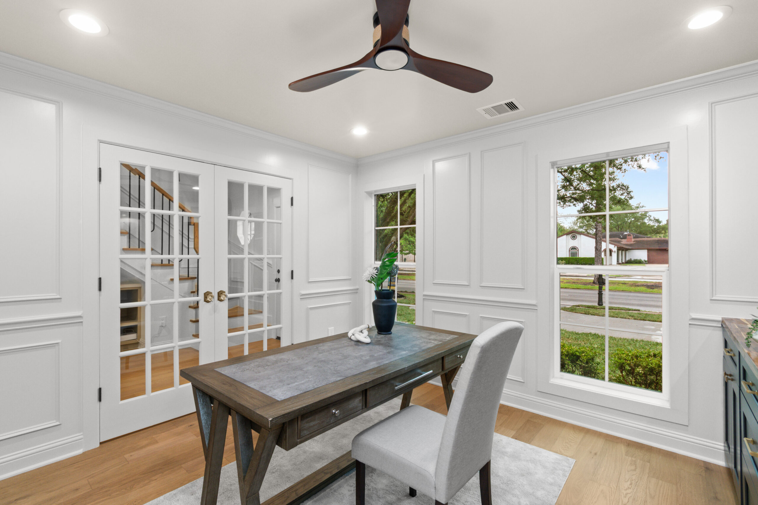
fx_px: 316
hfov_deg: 100.4
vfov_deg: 77.3
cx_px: 379
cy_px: 252
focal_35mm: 15
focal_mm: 10
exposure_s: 1/2
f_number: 11
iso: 320
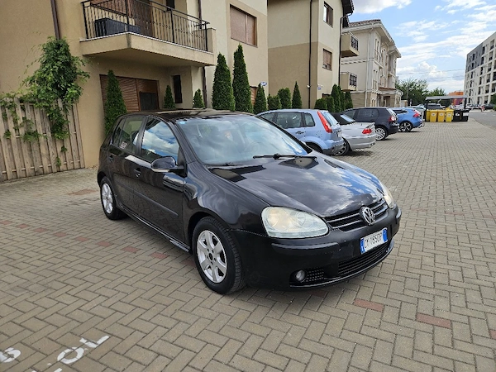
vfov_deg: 58.9
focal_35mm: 23
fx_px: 330
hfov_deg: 73.9
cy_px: 186
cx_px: 248
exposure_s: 1/1111
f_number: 1.8
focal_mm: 5.4
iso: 25
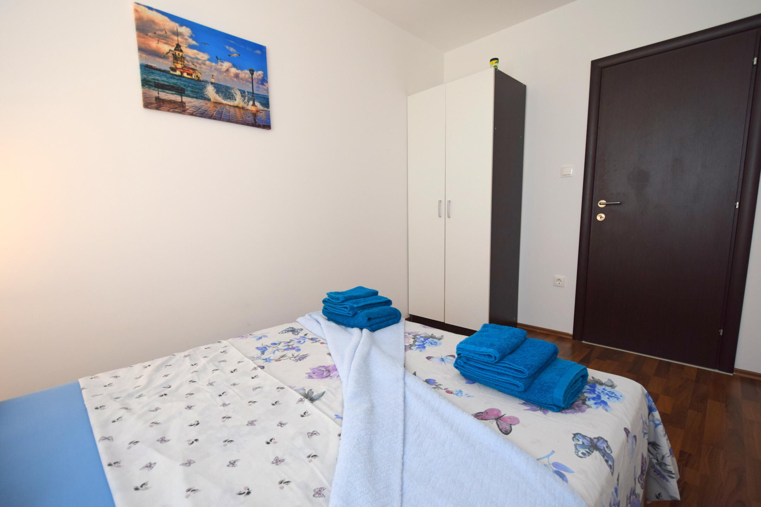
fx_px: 317
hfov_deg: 100.4
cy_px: 254
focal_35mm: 15
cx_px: 380
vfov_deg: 77.3
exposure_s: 1/60
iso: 640
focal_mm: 10
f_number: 4
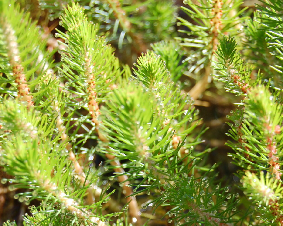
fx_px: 1365
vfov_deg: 9.5
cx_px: 249
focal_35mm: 163
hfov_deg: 11.8
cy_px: 173
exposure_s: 1/160
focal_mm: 55
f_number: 6.3
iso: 200
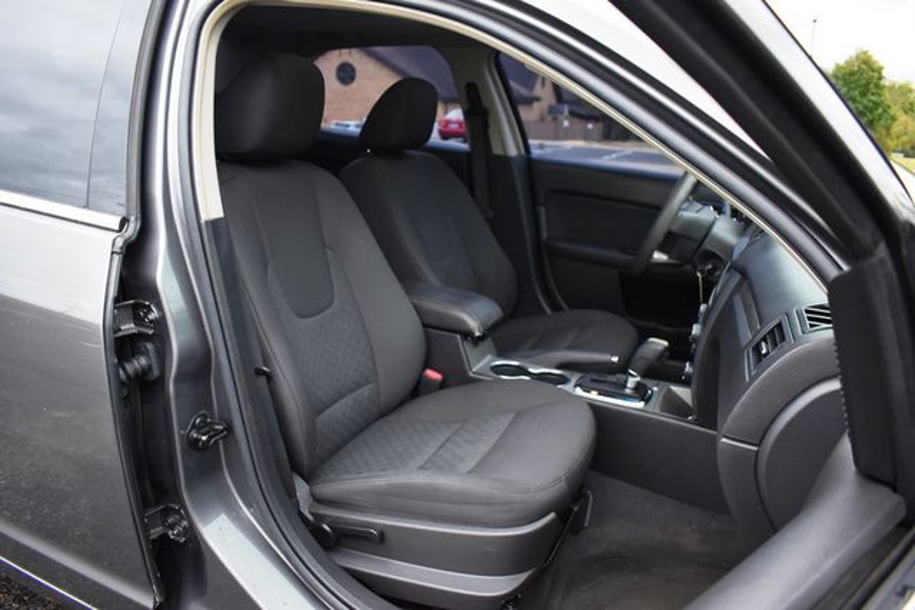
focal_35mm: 27
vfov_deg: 48.0
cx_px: 458
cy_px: 305
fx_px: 686
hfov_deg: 67.4
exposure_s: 1/125
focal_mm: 18
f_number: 3.5
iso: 800
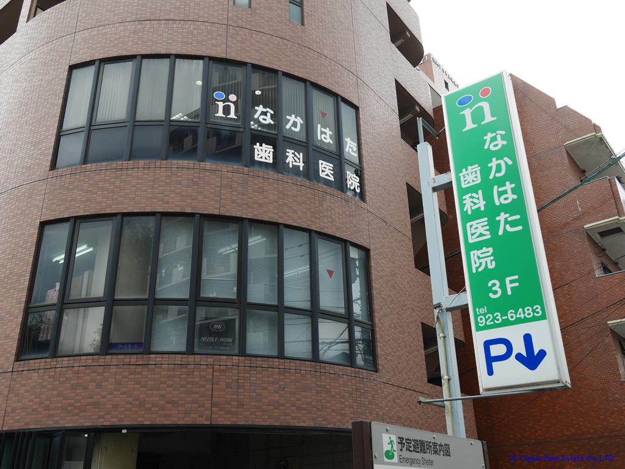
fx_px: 578
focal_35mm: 32
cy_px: 234
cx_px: 312
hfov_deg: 56.8
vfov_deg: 44.2
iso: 200
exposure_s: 1/200
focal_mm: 16
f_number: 5.6
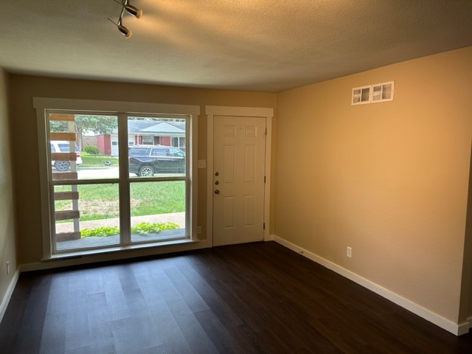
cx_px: 236
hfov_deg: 67.3
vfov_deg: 53.1
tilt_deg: -7.3
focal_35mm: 26
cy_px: 177
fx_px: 355
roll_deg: -0.1
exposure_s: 1/120
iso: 64
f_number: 1.5
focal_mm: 5.7
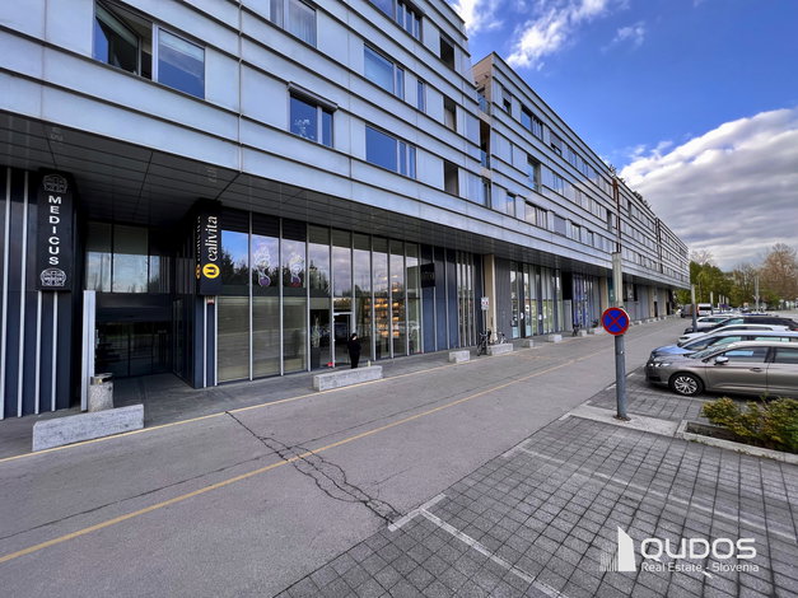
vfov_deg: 89.9
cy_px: 299
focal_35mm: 13
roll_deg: +1.8
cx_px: 399
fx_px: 300
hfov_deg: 106.2
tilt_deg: +1.4
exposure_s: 1/223
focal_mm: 1.57
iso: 32
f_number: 1.8
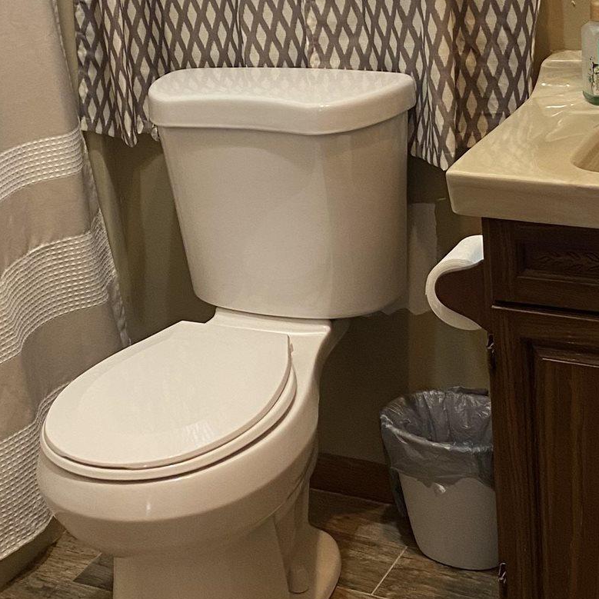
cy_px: 148
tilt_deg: -14.2
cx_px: 305
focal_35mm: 68
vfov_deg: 25.1
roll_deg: +4.8
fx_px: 1331
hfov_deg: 25.4
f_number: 1.8
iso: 200
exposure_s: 1/60
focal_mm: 4.25
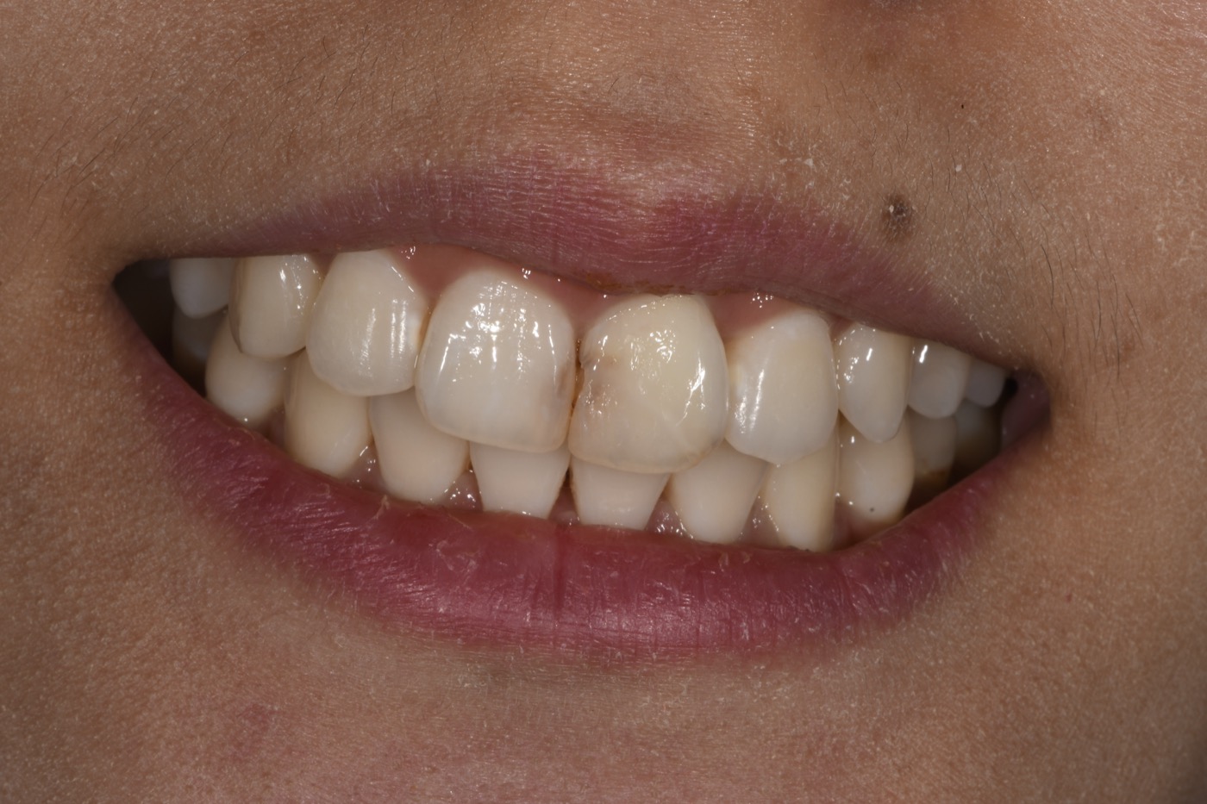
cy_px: 402
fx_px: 4257
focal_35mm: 127
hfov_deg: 16.1
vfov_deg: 10.8
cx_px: 604
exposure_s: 1/80
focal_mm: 85
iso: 100
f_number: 36
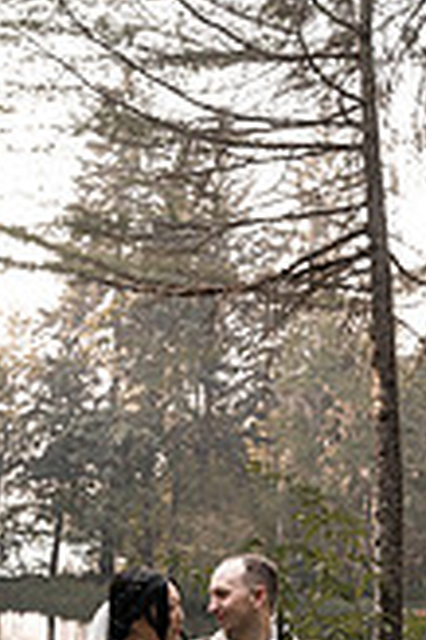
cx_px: 121
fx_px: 1174
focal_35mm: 66
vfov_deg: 29.6
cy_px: 539
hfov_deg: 20.5
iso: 200
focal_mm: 24
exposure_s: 1/320
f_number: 3.5
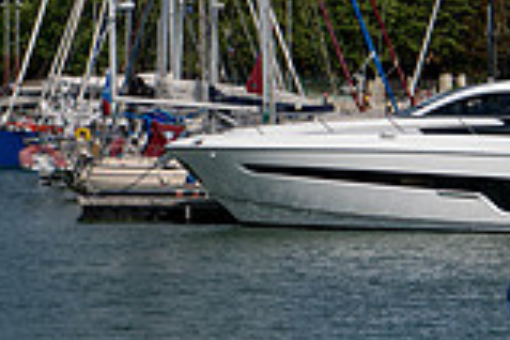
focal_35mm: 211
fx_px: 2989
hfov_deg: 9.6
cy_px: -226
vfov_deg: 6.4
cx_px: -148
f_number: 7.1
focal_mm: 58
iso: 64
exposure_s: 1/800
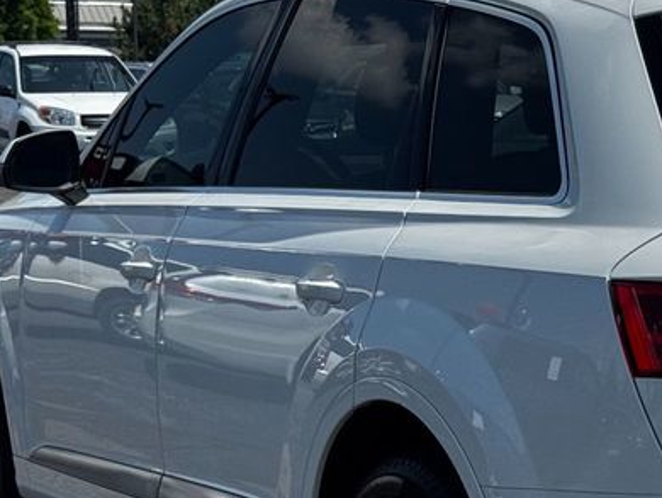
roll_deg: -0.2
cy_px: 369
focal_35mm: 126
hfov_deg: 15.2
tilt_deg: -7.1
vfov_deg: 11.7
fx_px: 2411
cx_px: 720
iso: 64
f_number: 1.78
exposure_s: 1/6410
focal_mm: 6.76
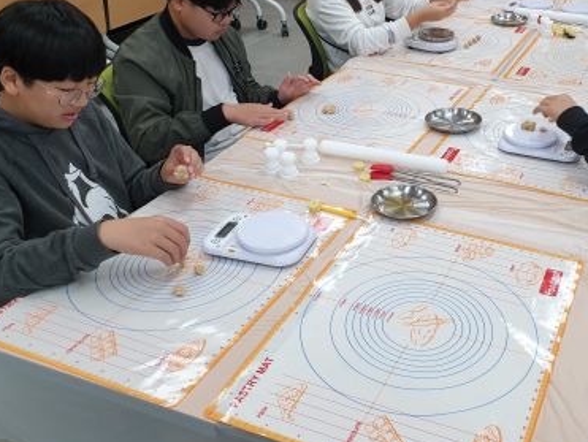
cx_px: 404
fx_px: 714
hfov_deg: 43.9
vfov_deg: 34.0
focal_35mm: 42
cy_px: 136
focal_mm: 4.3
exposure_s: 1/60
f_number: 2.4
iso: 64
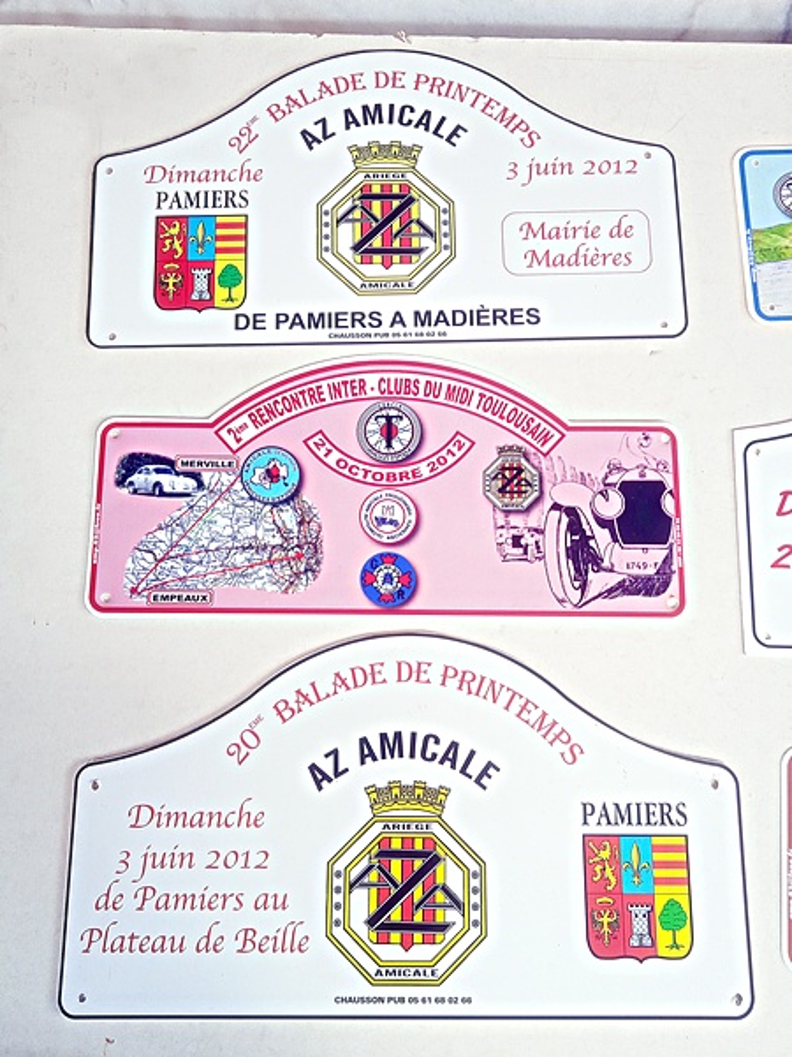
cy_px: 528
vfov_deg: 63.4
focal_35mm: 28
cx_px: 396
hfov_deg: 49.7
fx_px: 854
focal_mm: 3.43
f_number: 2.2
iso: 195
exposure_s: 1/50
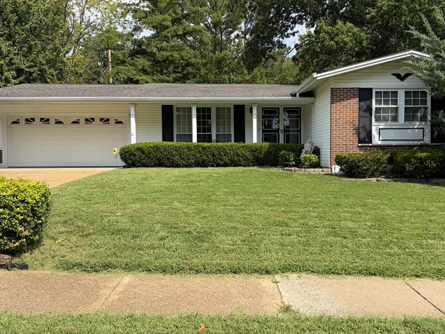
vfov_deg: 46.8
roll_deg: +0.3
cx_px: 243
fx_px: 386
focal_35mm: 30
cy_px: 162
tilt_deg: -2.2
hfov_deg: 59.9
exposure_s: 1/4167
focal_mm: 6.76
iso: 80
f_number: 1.78
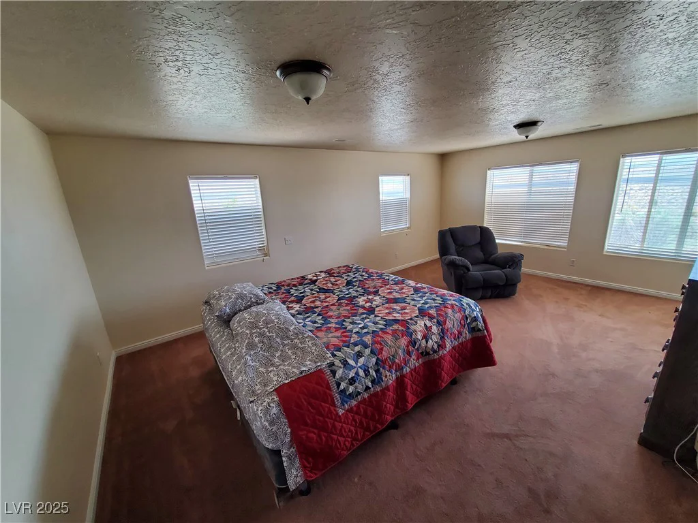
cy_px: 262
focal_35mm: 13
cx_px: 349
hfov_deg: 106.2
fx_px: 262
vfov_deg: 89.9
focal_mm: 1.8
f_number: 2.2
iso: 100
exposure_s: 1/60
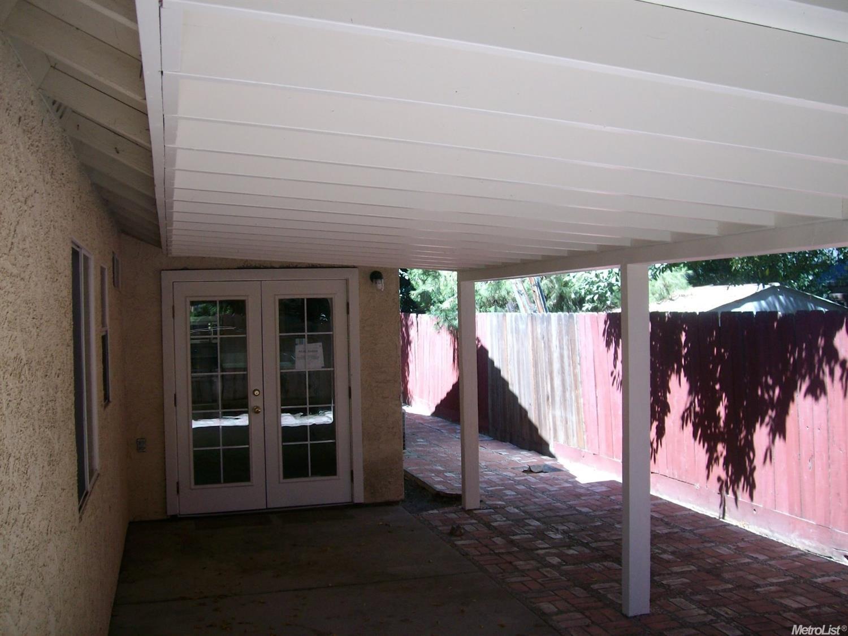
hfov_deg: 52.6
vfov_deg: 40.7
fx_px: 857
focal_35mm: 35
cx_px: 424
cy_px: 318
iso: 80
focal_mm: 5.8
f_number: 2.8
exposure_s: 1/182
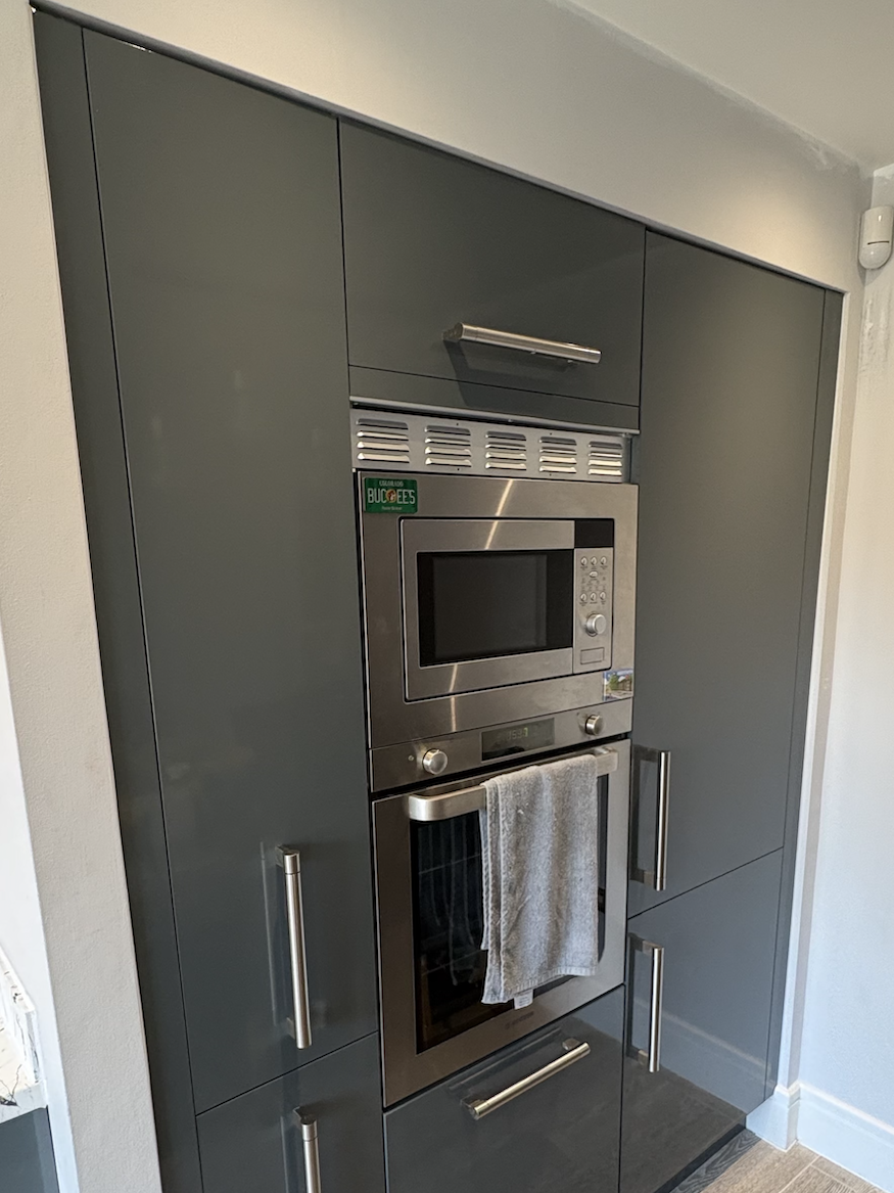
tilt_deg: -11.9
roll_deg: +0.8
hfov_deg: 56.8
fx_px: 827
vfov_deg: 70.7
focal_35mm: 24
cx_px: 433
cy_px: 730
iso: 500
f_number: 2.2
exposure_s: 1/60
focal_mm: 2.22
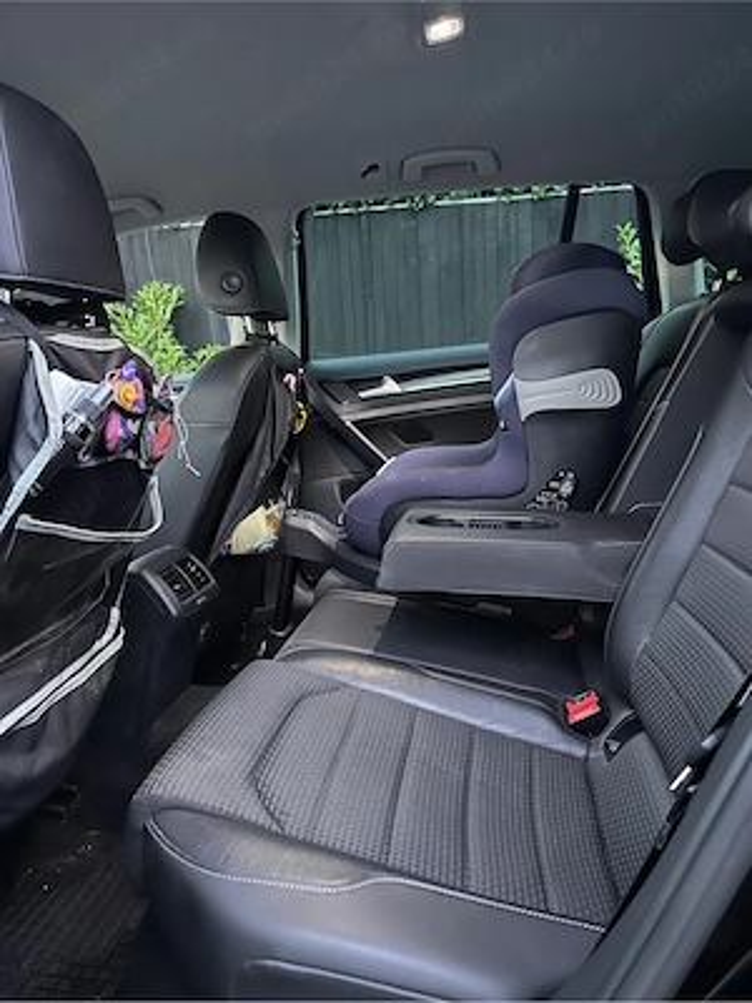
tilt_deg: -10.0
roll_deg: +2.4
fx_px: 695
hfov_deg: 56.8
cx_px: 376
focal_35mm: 24
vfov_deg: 71.6
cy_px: 502
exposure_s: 1/24
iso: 1600
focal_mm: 6.86
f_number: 1.78
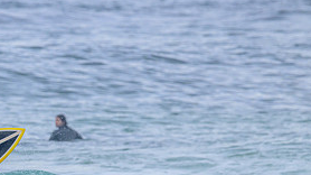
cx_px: 6
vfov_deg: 1.2
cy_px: 213
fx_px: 8679
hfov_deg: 2.1
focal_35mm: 1053
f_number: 10
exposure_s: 1/2000
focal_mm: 470
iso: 1250
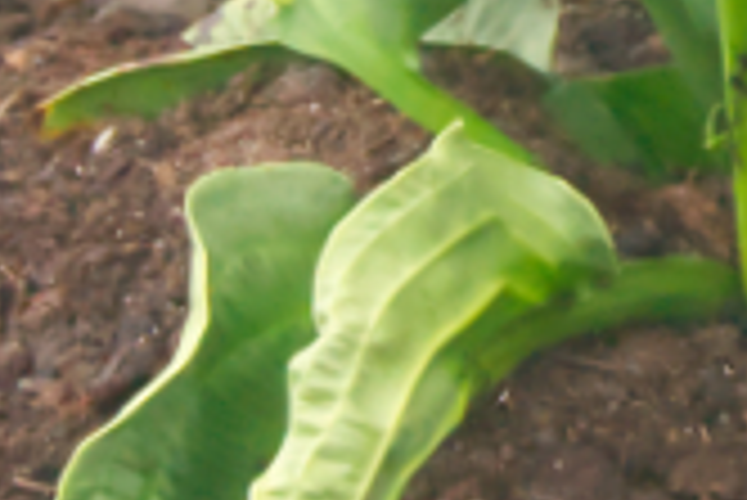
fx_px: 12369
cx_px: 1562
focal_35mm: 596
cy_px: -887
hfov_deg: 3.4
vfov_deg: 2.3
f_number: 16
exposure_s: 1/25
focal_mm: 55
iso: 3200
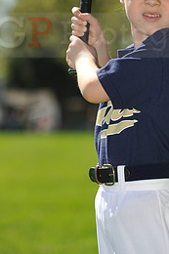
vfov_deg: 8.2
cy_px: 26
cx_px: 132
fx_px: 1763
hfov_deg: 5.5
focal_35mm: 250
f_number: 4
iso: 200
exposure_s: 1/1600
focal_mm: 112
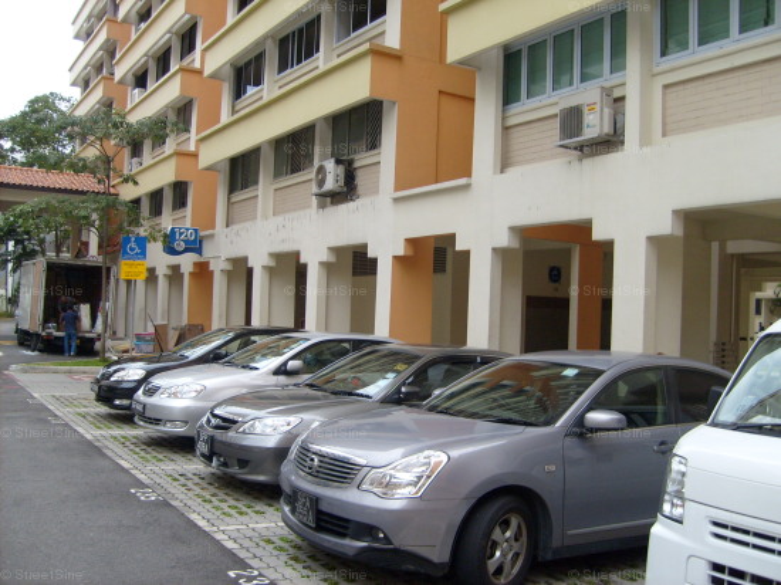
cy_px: 292
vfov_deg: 40.7
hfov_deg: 52.6
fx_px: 789
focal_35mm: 35
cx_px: 390
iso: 80
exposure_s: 1/90
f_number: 7.1
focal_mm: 5.8
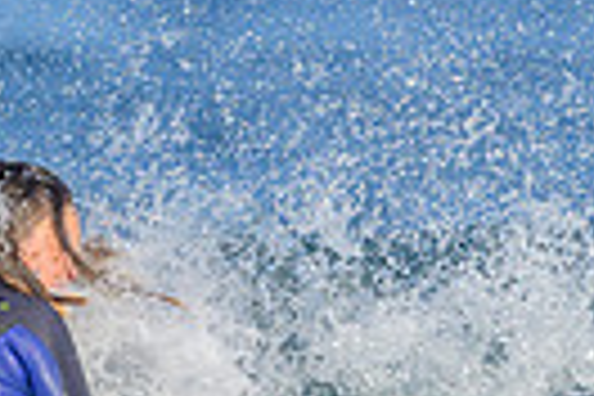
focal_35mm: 4446
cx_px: 506
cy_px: 913
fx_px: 73353
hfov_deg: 0.5
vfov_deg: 0.3
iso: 450
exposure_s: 1/2000
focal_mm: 800
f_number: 6.3
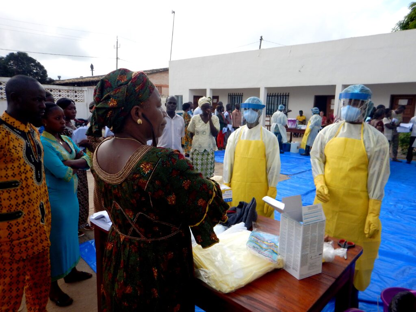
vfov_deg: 56.8
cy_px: 156
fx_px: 288
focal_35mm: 24
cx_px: 208
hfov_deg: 71.6
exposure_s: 1/1250
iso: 125
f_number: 2.8
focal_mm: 4.3
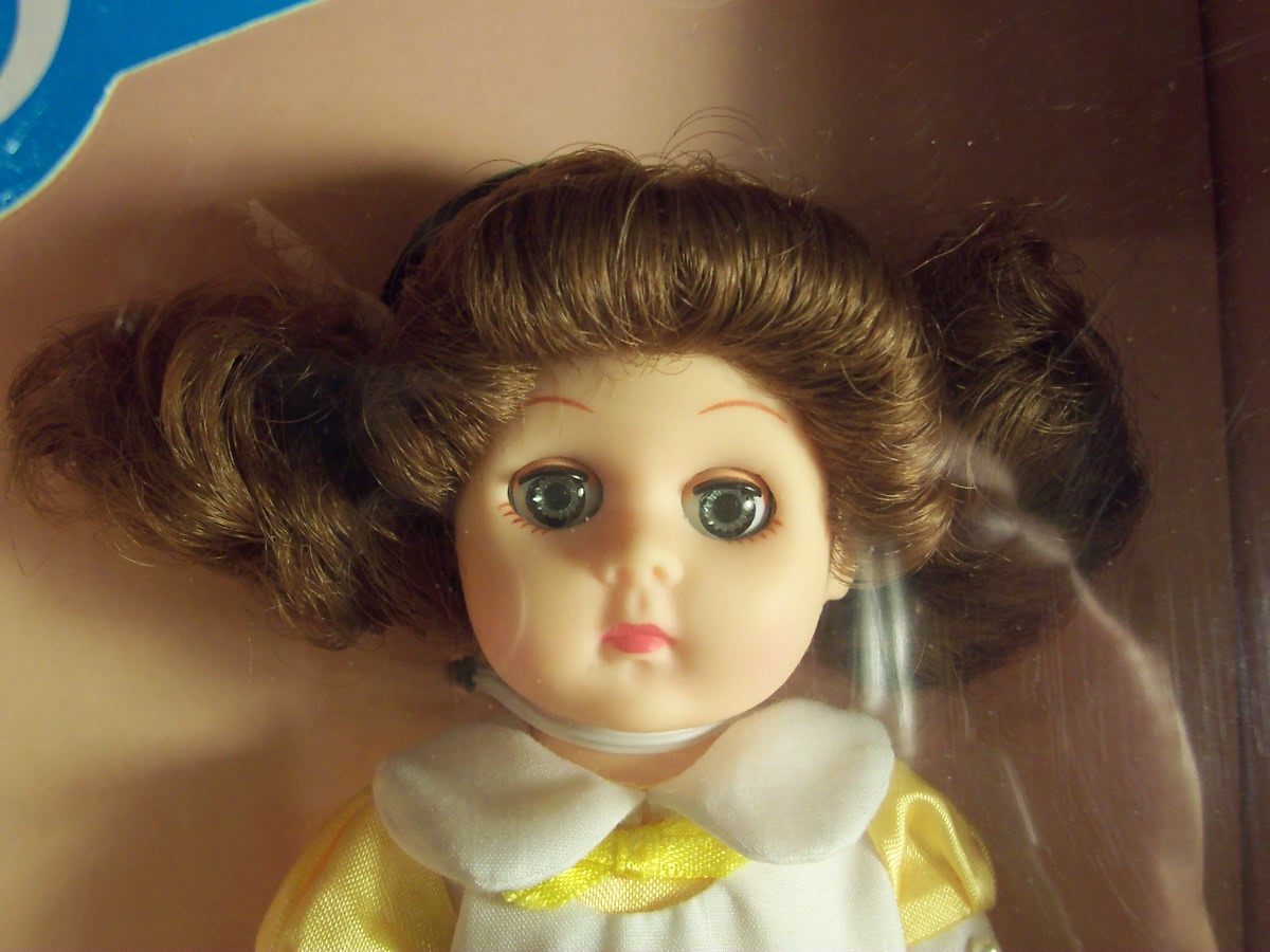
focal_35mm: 37
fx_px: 1357
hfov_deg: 50.1
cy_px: 476
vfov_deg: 38.7
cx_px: 635
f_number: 2.8
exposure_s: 1/60
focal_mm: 5.6
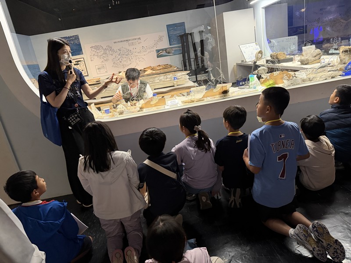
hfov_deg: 71.6
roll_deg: +9.5
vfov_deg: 56.8
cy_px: 132
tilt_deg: -16.9
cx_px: 176
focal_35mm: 24
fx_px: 243
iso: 640
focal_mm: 6.76
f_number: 1.78
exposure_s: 1/60
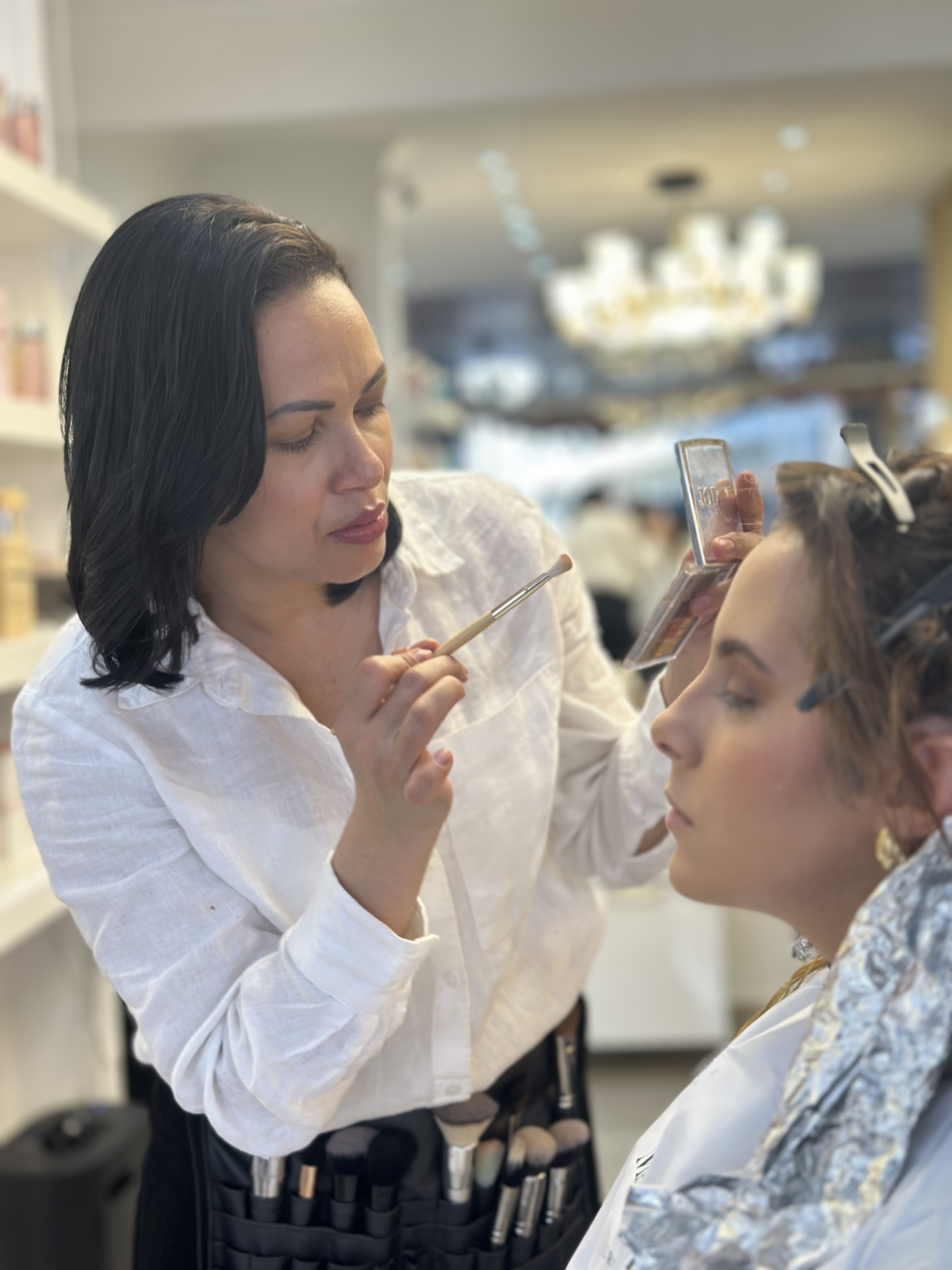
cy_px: 635
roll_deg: +3.3
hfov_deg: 30.3
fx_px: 1760
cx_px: 476
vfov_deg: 39.7
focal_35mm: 48
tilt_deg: -3.3
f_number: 1.78
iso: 80
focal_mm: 6.86
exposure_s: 1/200
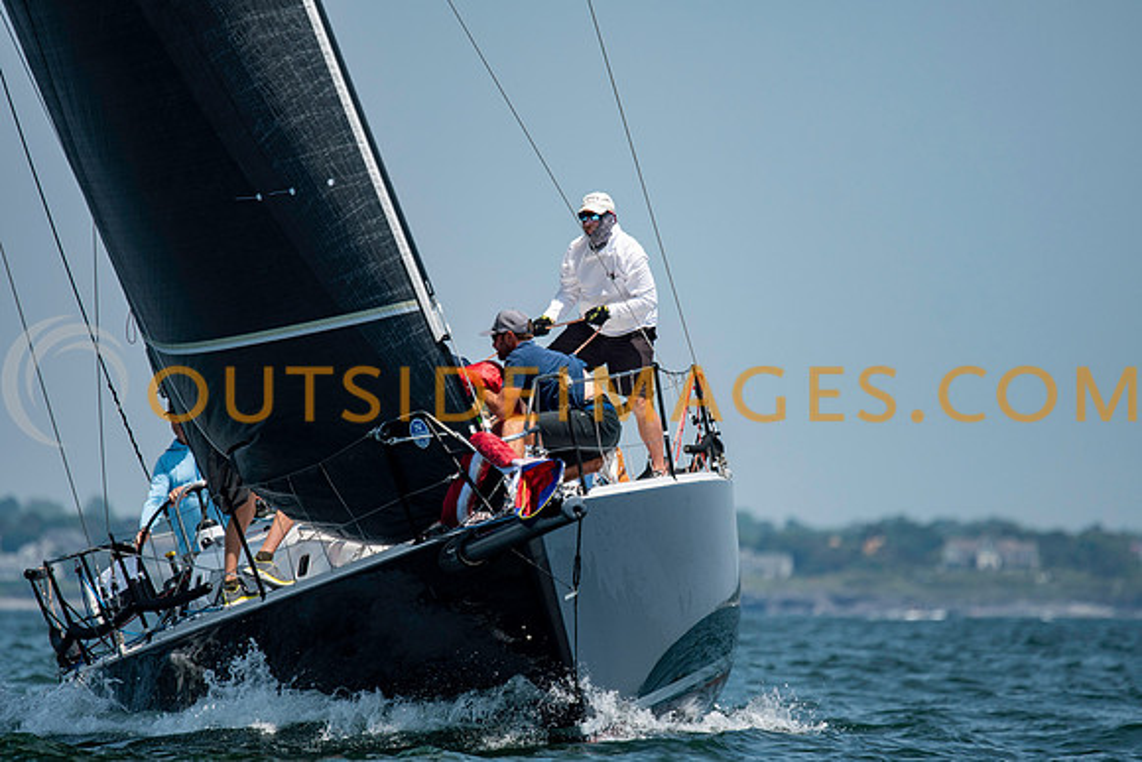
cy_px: 381
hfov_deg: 4.6
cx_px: 571
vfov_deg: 3.1
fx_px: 14278
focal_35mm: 450
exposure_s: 1/3200
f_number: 4
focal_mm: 300
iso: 200
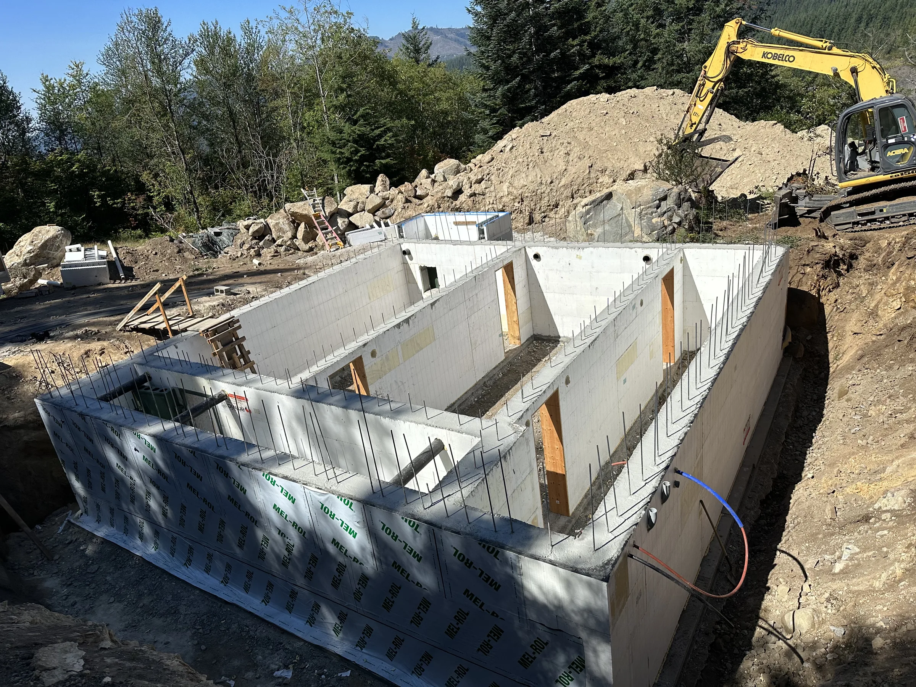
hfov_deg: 71.6
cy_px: 344
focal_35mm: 24
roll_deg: +8.0
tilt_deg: -22.4
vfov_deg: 56.8
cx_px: 458
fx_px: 635
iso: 80
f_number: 1.78
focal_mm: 6.86
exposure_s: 1/6623
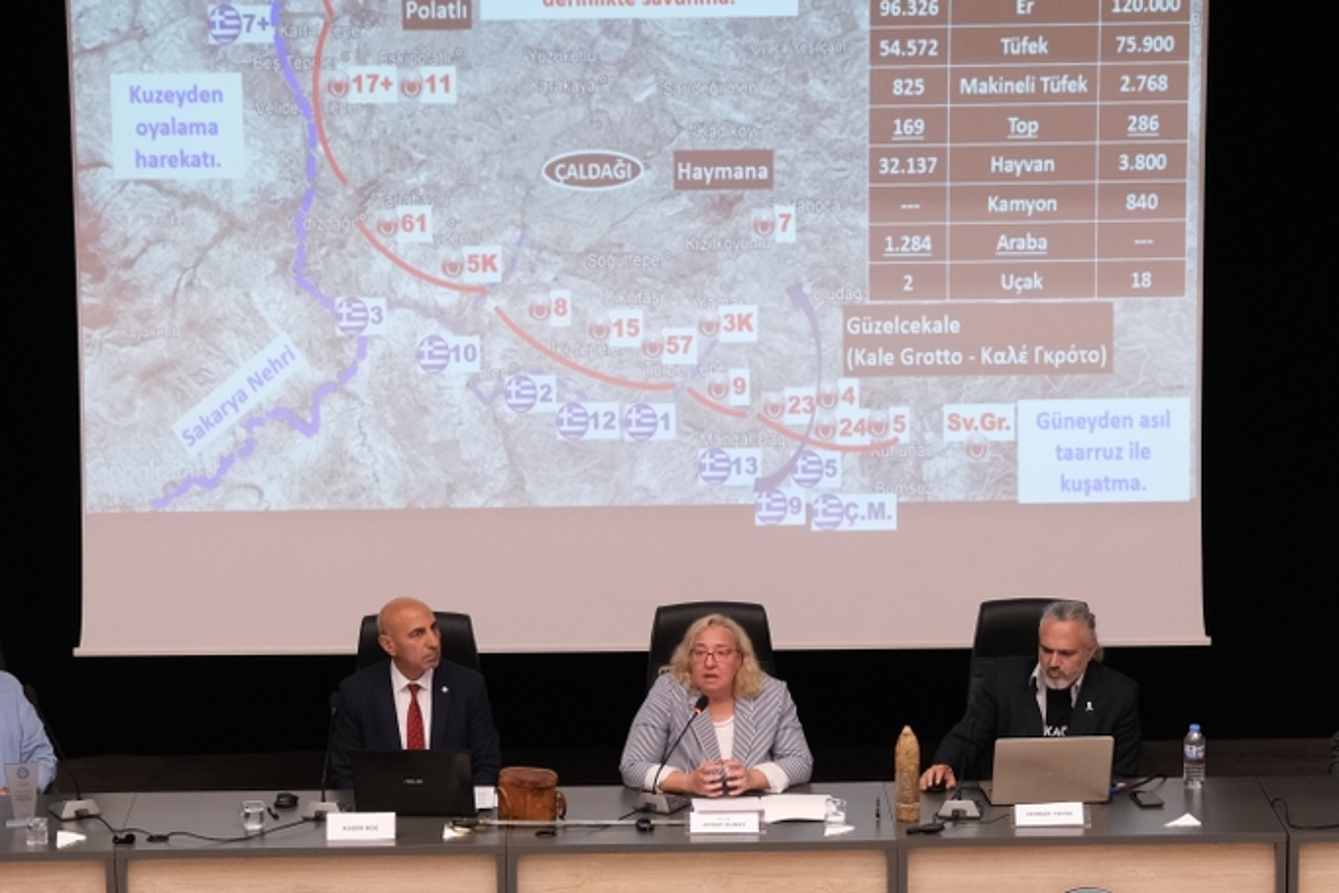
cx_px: 651
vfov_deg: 11.6
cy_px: 606
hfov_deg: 17.3
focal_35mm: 118
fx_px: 4389
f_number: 4
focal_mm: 44.7
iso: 1600
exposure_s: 1/34
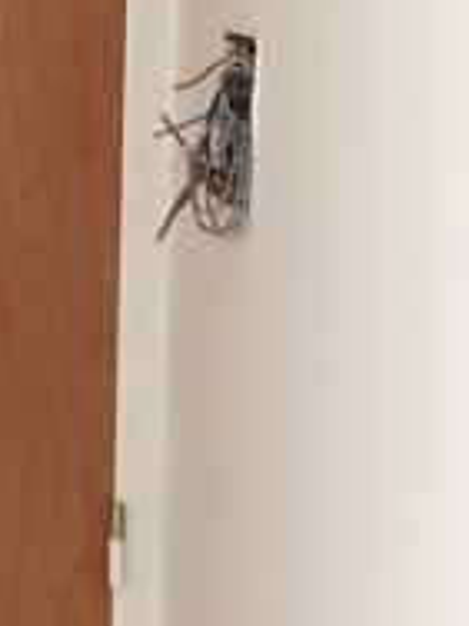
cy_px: 386
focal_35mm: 158
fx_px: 2854
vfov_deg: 12.5
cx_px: -246
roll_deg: -0.5
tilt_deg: -9.8
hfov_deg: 9.1
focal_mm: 4.15
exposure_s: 1/33
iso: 160
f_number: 2.2
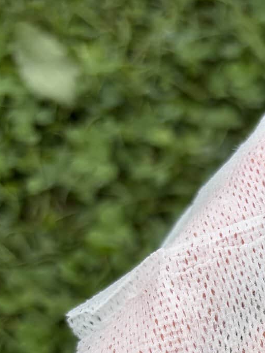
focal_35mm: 73
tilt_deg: -58.1
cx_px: 356
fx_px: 745
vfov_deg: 24.7
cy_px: 395
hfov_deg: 18.6
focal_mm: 5.96
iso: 50
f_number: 1.6
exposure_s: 1/1953
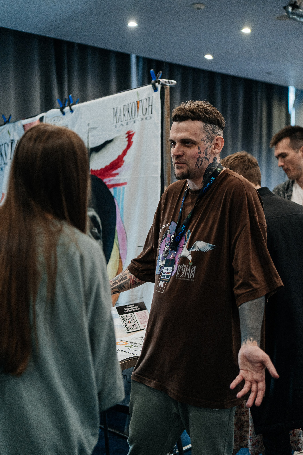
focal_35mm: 45
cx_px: 152
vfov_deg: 43.6
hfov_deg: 29.9
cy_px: 228
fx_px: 568
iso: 400
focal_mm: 45
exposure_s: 1/125
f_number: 1.8
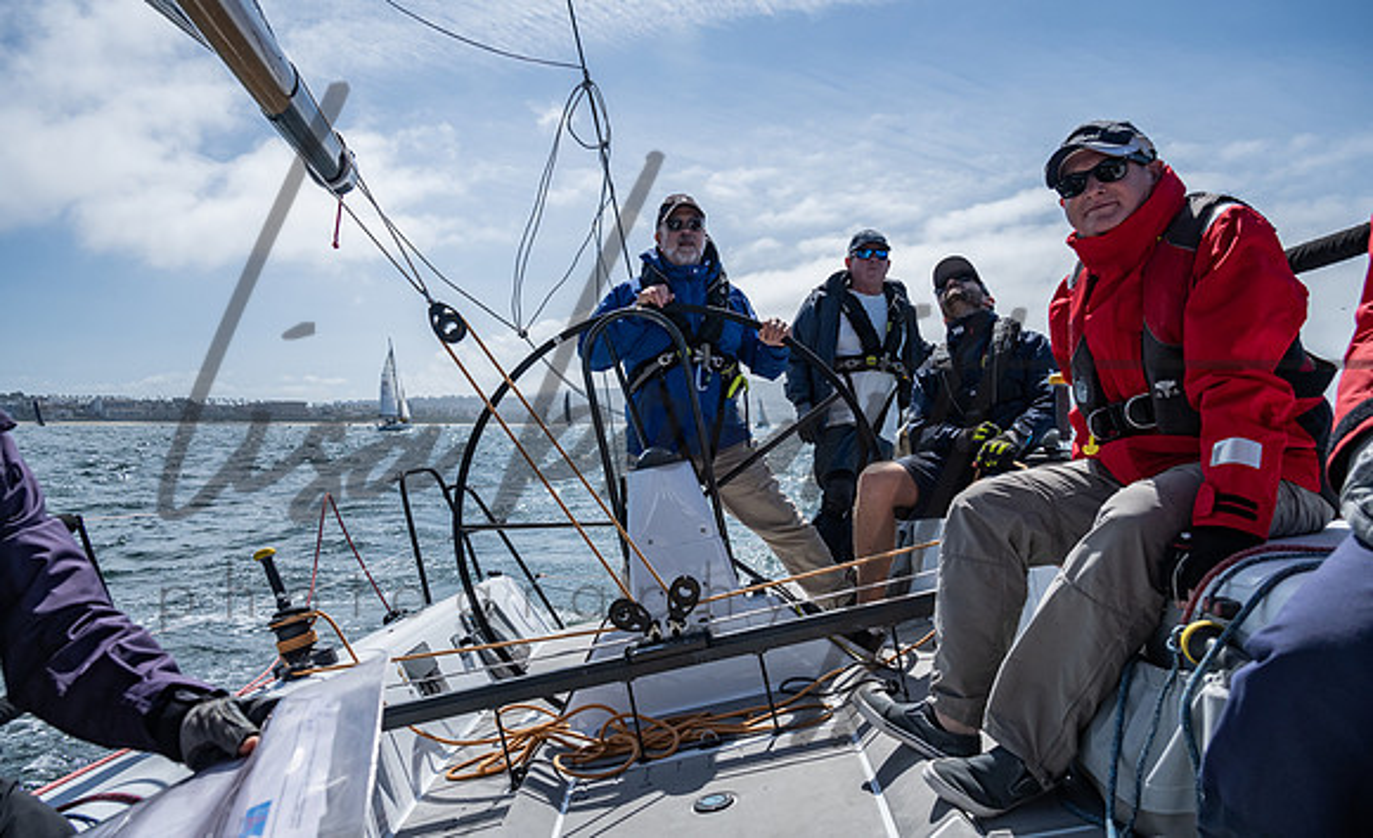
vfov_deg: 47.1
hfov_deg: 71.0
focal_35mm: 26
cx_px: 686
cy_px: 422
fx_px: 962
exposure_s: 1/4000
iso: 640
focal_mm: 24
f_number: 6.3
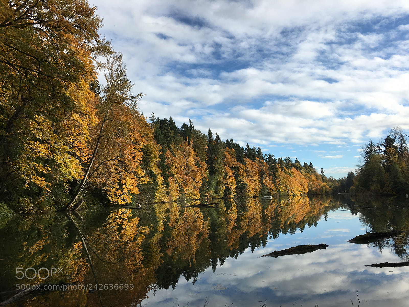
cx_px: 204
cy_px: 154
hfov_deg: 61.7
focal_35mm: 29
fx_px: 343
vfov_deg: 48.2
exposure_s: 1/938
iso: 25
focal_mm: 4.15
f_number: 2.2
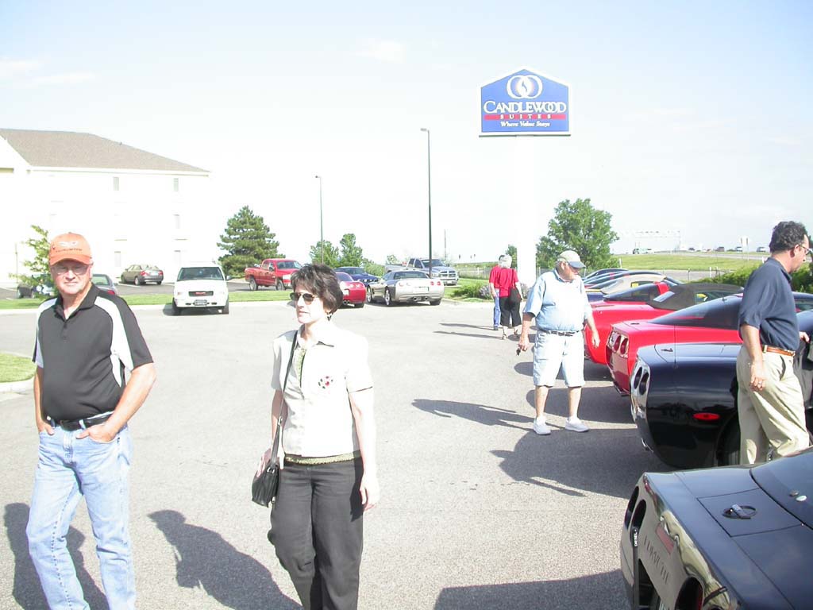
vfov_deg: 37.7
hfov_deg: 49.0
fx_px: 892
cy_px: 305
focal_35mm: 38
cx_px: 406
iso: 100
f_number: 2.6
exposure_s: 1/1000
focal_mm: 7.85
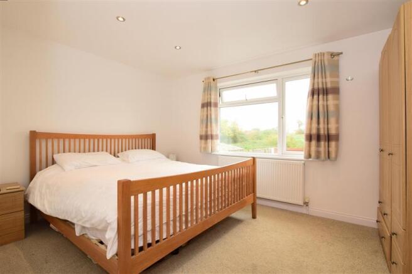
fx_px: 189
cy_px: 137
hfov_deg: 95.0
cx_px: 206
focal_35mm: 16
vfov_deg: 72.0
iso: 400
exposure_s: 1/60
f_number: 8
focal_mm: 11
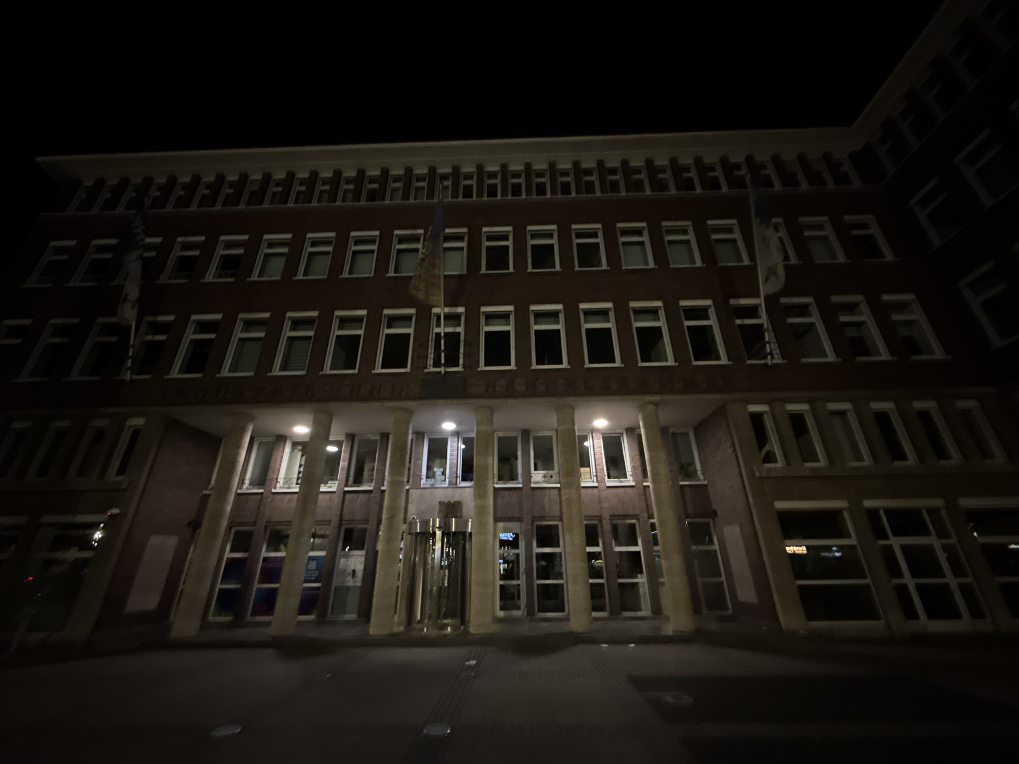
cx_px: 510
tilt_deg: +23.4
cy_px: 382
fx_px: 412
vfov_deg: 85.7
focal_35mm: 14
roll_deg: +1.0
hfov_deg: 102.1
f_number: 2.2
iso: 1600
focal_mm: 2.22
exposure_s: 1/25
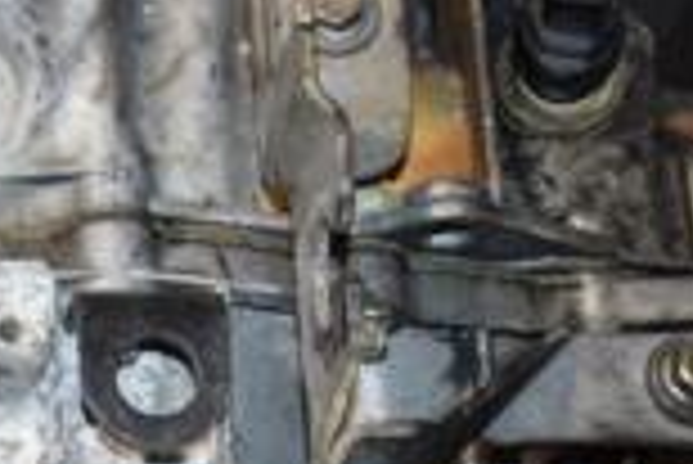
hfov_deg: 14.3
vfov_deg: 9.8
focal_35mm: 140
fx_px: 2697
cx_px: -90
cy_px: 423
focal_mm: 24
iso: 800
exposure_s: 1/60
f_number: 5
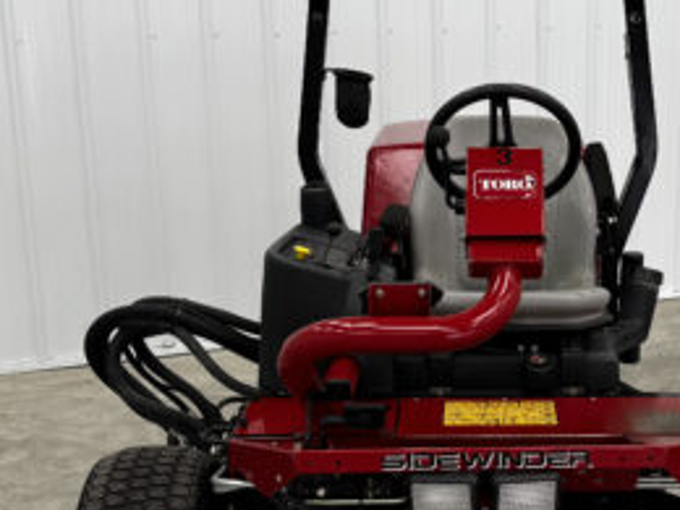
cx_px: 497
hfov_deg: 27.1
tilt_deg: -17.3
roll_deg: -0.5
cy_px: 335
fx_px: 1395
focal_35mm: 71
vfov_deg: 20.7
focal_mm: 6.76
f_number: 1.78
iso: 64
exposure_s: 1/120
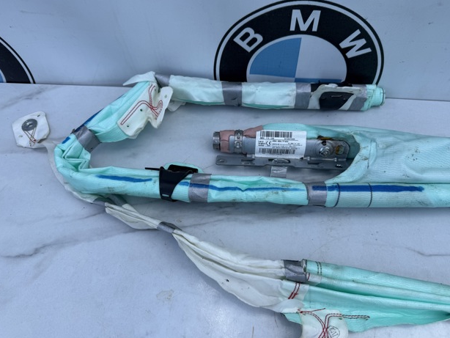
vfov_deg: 54.9
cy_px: 170
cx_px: 227
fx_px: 325
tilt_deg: -58.5
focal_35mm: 25
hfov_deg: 69.4
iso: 80
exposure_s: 1/1770
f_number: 1.78
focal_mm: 6.76
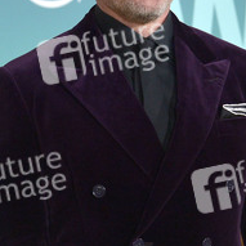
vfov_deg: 8.8
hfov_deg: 8.8
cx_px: 141
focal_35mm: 199
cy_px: 118
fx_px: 1600
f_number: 6.3
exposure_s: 1/320
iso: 2000
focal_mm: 112
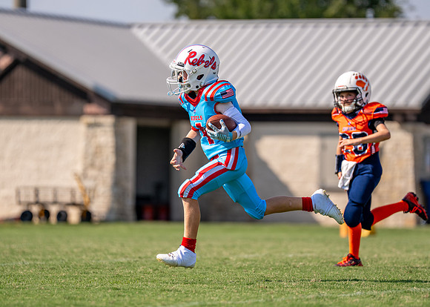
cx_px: 217
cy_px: 153
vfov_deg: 5.1
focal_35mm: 282
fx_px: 3448
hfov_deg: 7.1
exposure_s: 1/4000
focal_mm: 200
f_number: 2.8
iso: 125
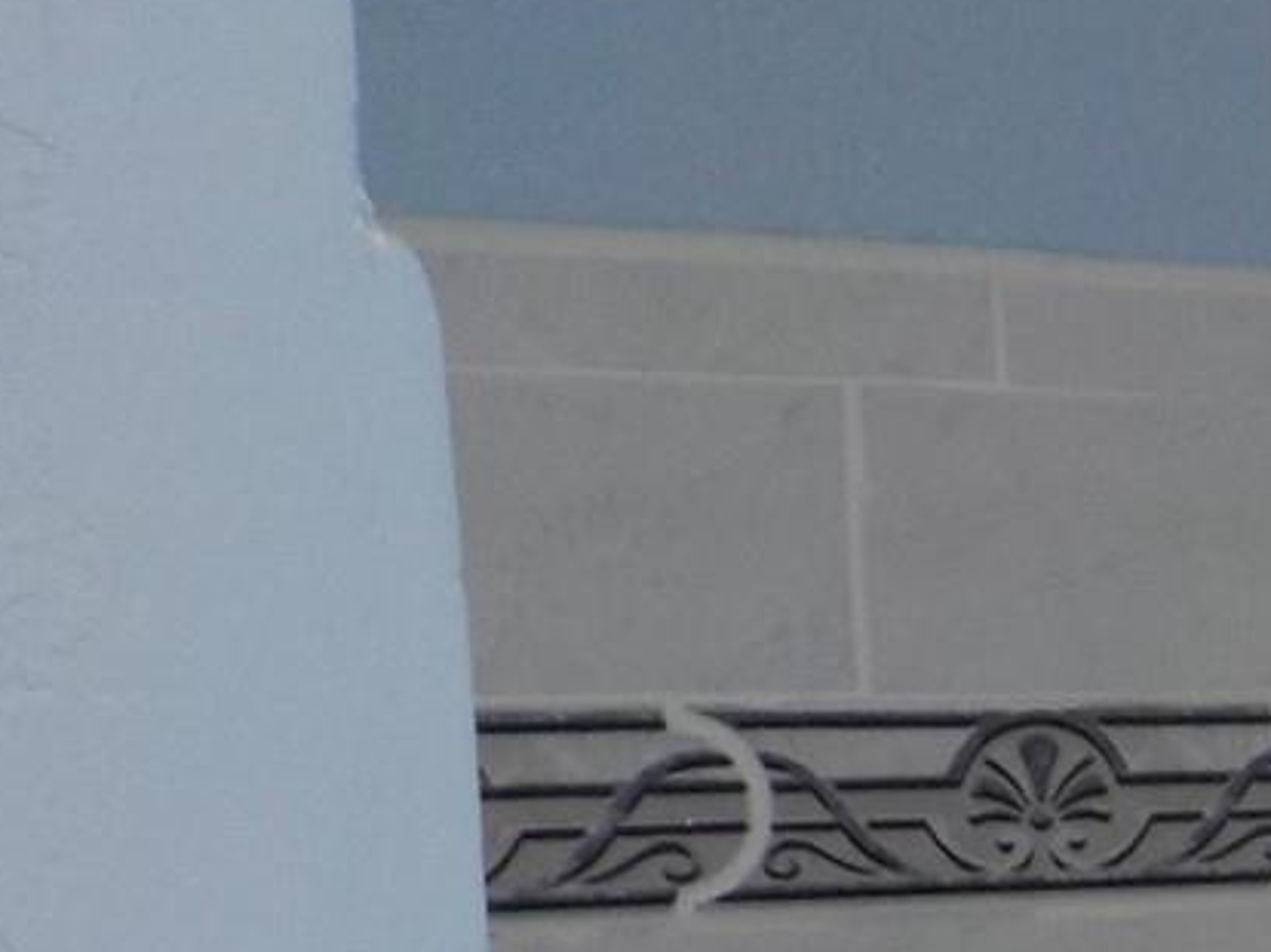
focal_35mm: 116
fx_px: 4257
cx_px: 2410
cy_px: 1698
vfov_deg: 11.8
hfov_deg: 14.5
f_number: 3.3
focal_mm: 4.1
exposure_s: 1/40
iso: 125
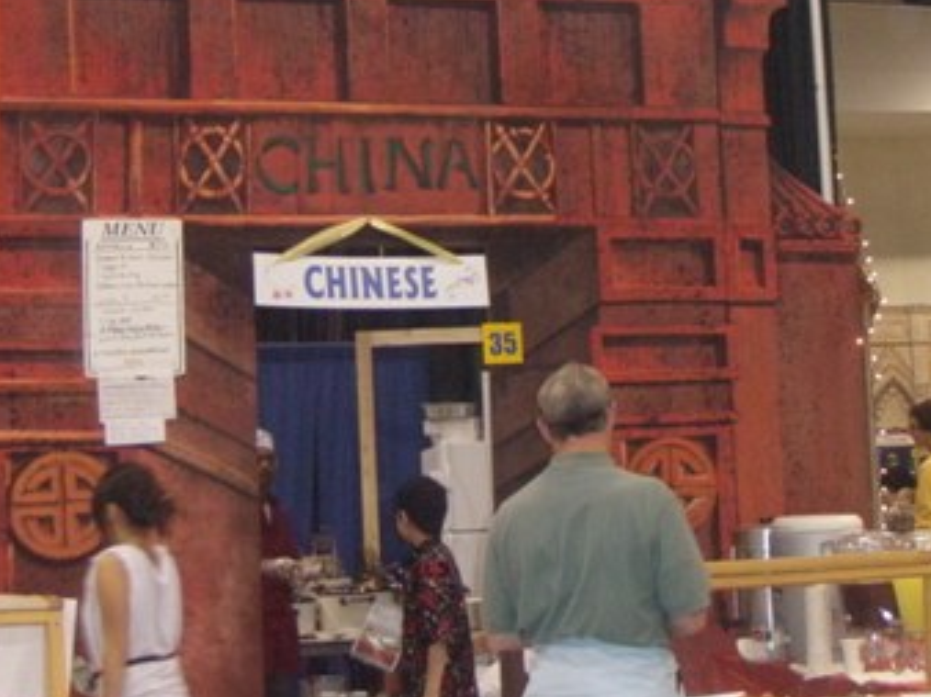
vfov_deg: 20.3
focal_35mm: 72
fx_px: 1935
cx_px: 474
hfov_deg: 27.1
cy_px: 231
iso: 500
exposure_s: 1/30
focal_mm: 6.7
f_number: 3.5
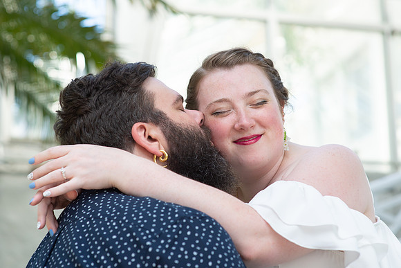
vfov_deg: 14.6
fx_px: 1044
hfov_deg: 21.7
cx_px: 206
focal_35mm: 94
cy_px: 120
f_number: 3.5
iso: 400
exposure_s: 1/320
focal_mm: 85
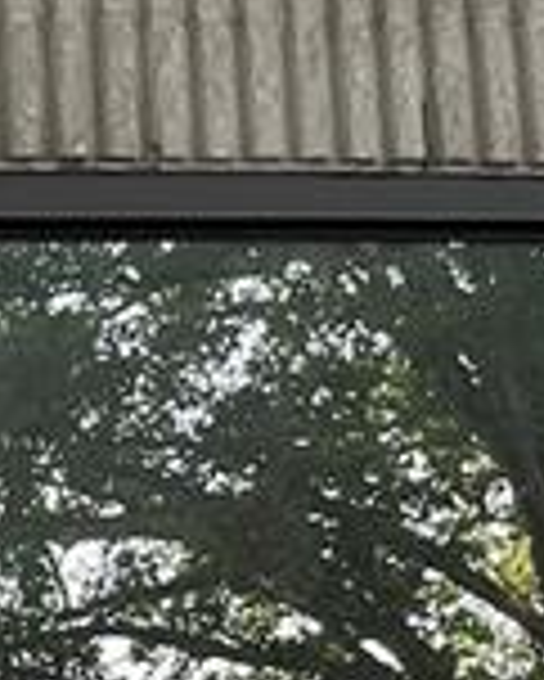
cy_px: 1148
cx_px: -1628
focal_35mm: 165
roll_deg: +0.9
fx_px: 3317
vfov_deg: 11.0
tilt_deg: +5.0
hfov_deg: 7.1
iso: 64
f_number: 1.6
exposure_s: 1/121
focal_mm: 5.1
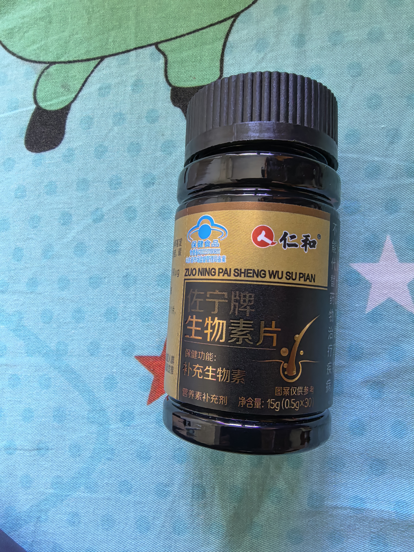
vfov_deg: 71.6
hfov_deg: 56.8
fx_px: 383
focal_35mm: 24
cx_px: 207
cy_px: 276
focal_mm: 1.76
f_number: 2.2
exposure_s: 1/33.3
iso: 320
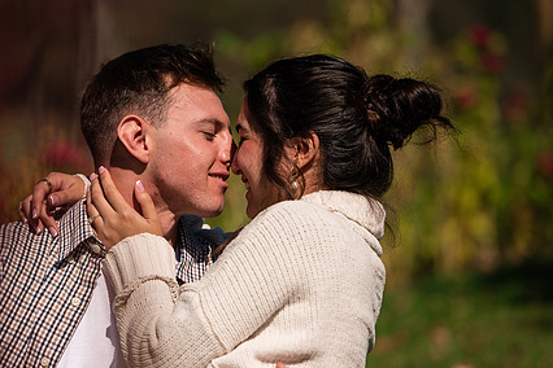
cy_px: 176
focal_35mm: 218
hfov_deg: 9.4
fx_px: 3348
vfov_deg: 6.3
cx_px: 188
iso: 100
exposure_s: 1/4000
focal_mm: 160
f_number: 3.2
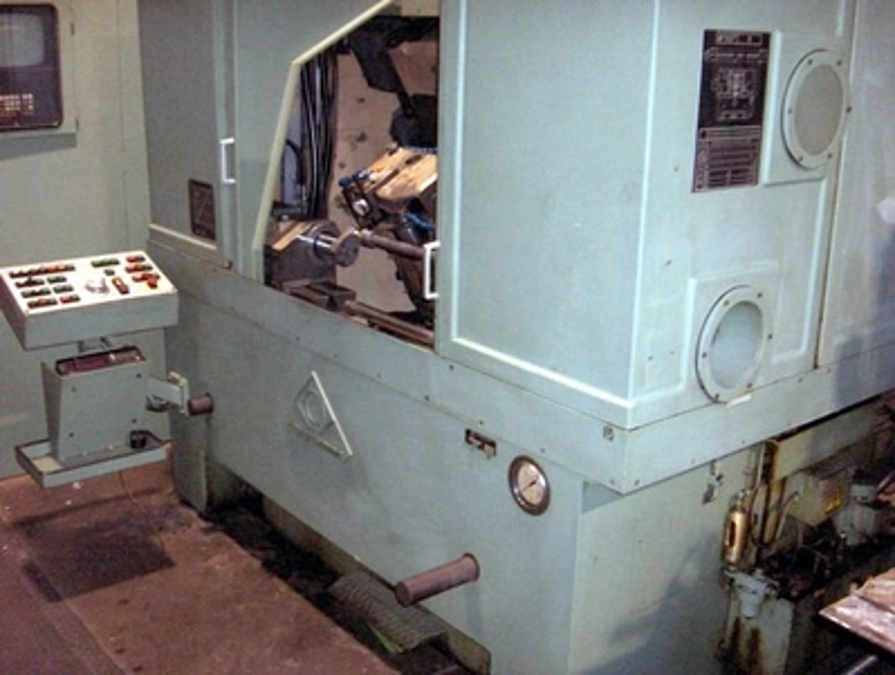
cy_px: 338
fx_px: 1010
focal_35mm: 39
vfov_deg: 36.9
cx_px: 448
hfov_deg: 47.8
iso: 100
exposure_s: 1/60
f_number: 2.8
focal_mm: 8
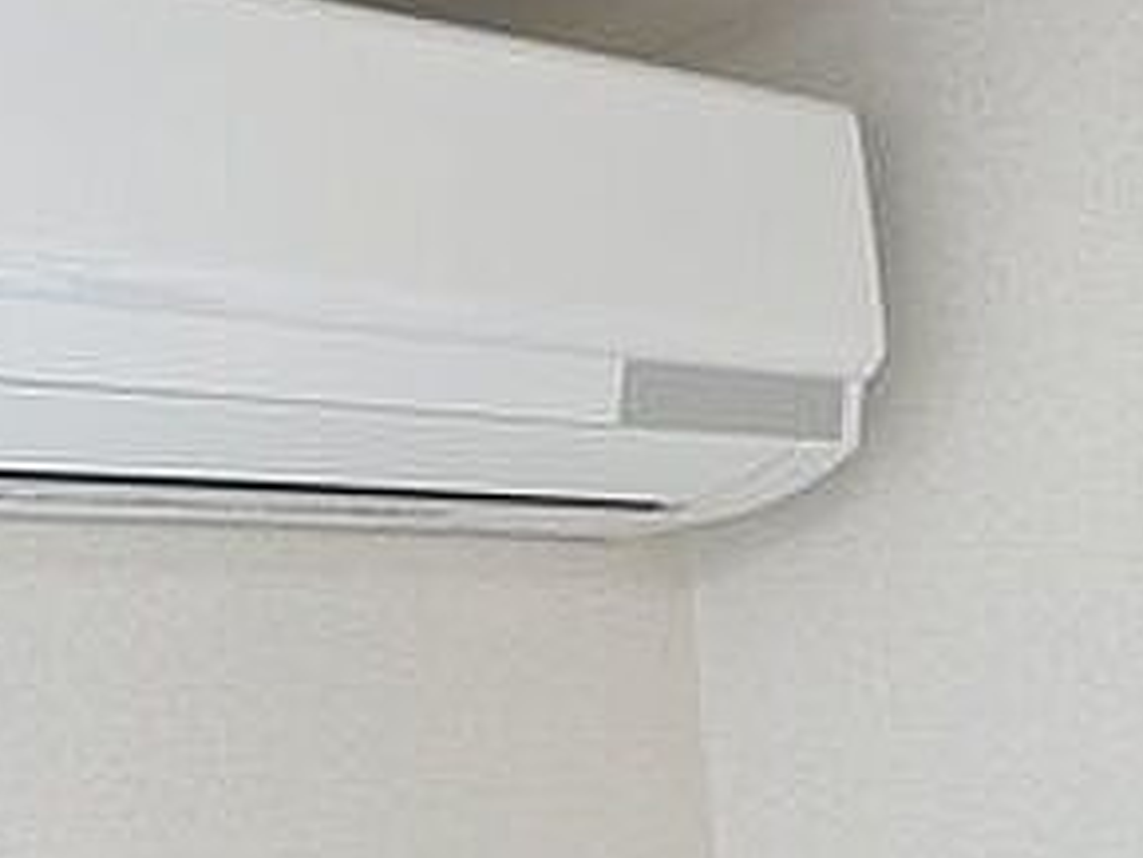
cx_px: 83
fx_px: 1784
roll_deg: +1.6
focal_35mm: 54
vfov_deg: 26.8
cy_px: 245
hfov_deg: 33.4
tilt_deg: +14.1
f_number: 1.6
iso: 64
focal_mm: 5.1
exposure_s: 1/121
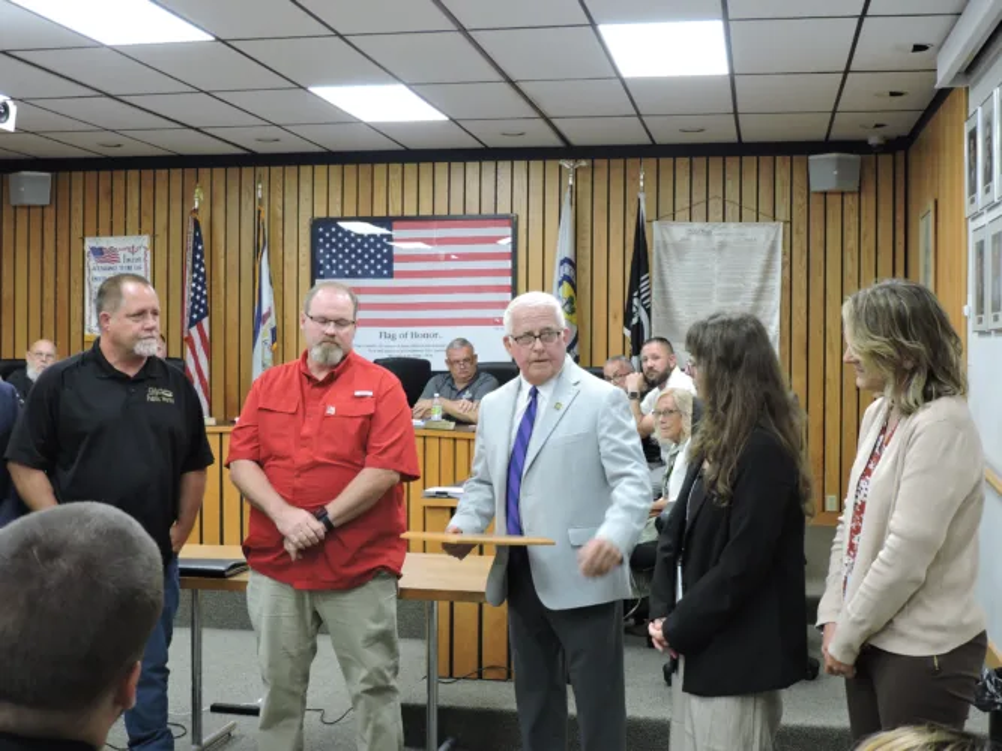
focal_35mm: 47
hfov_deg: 40.4
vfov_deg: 30.9
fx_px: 1360
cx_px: 501
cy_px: 376
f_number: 3.5
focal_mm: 8.4
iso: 400
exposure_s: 1/40
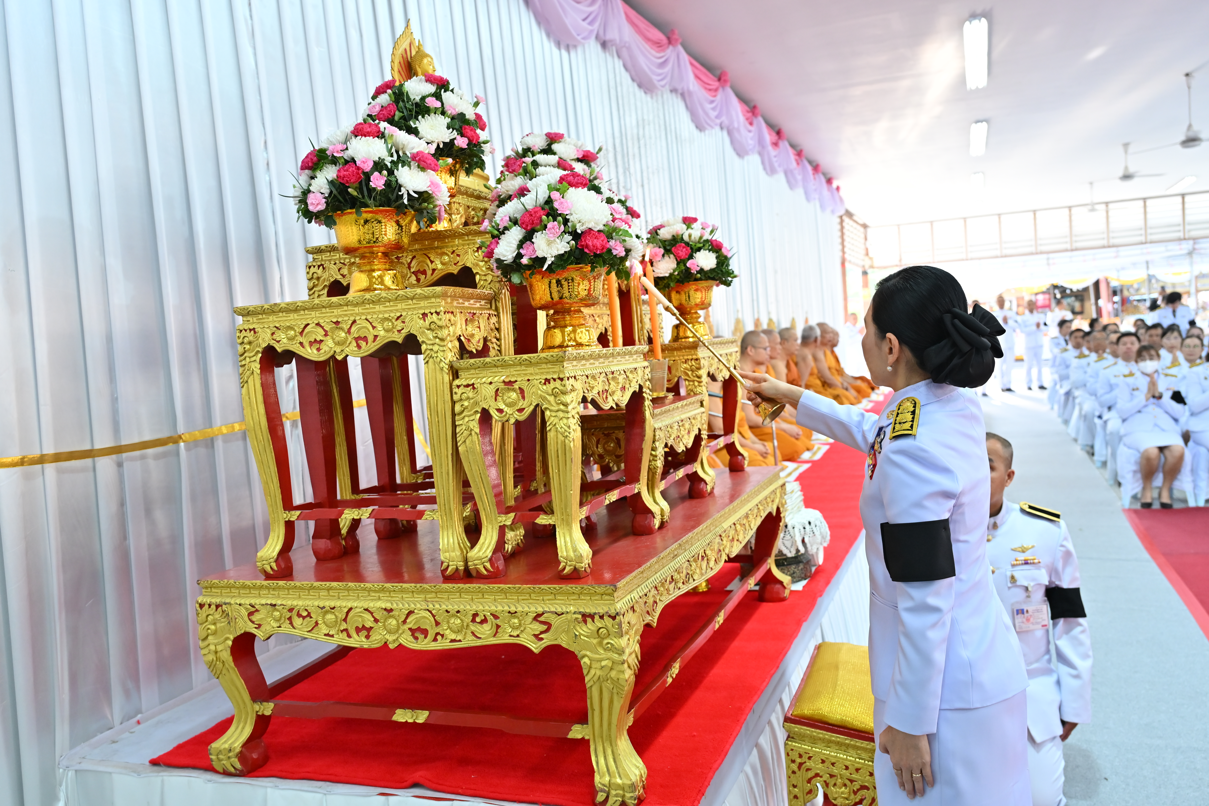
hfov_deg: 61.9
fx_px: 1007
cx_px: 604
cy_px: 403
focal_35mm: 30
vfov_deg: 43.6
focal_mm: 30
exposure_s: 1/200
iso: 1250
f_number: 4
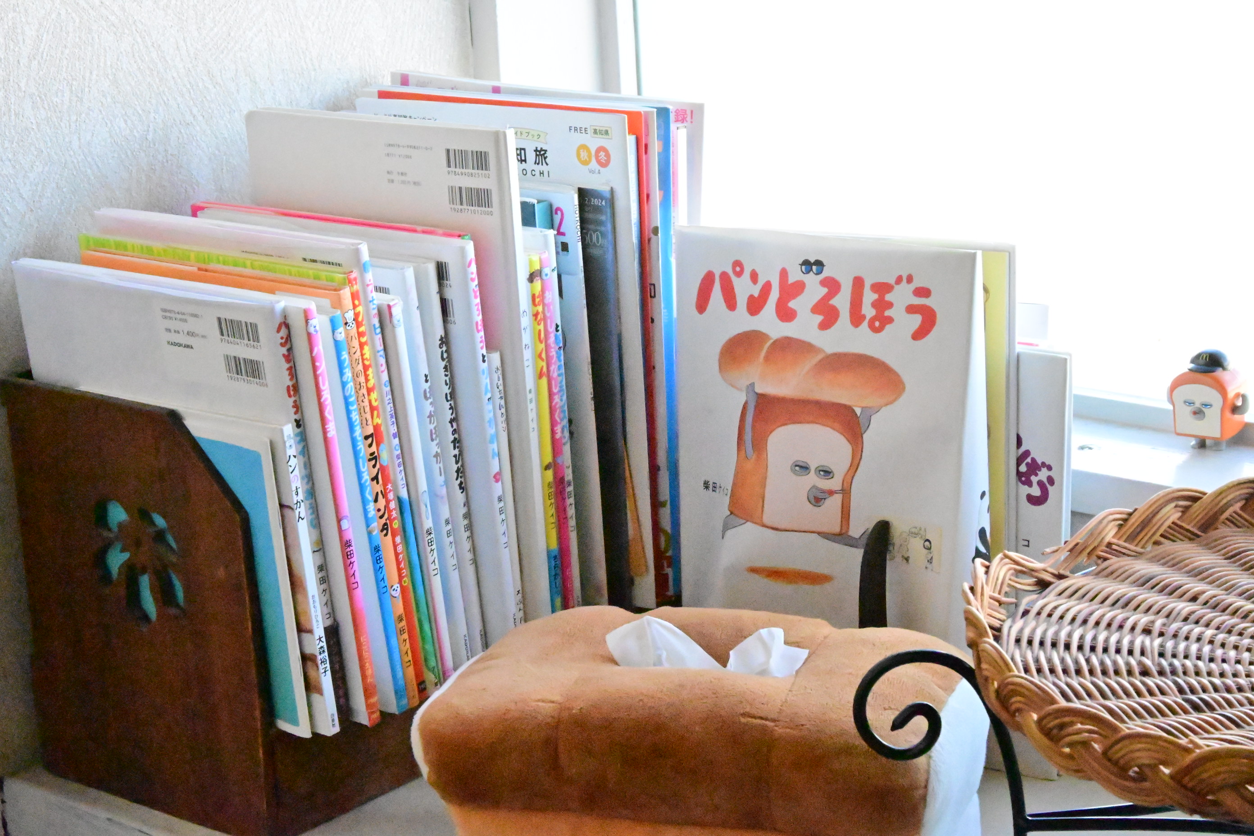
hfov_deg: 25.5
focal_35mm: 80
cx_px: 627
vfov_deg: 17.2
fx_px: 2769
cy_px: 418
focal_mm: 53
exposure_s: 1/1000
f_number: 16
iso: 32000
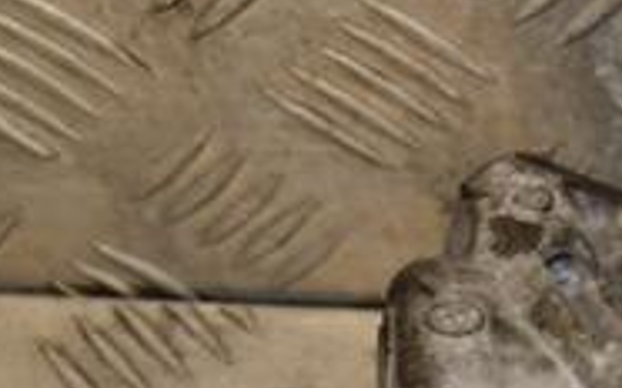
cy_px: 468
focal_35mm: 197
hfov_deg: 10.4
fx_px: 3337
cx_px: 876
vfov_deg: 6.6
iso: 800
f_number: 6.3
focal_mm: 40
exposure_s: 1/200
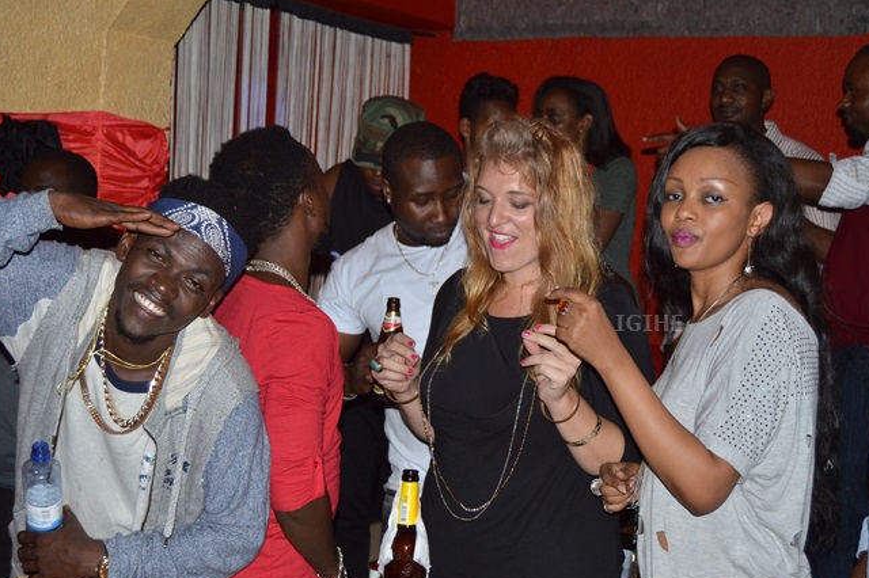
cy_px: 307
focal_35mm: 60
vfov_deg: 22.6
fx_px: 1448
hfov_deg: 33.4
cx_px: 401
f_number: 4.5
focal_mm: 32
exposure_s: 1/60
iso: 400
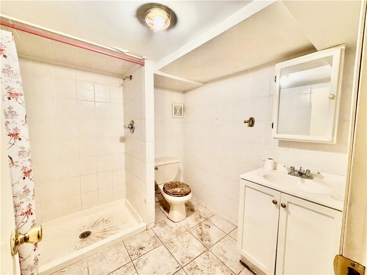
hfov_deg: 102.1
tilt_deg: -5.1
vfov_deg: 85.7
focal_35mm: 14
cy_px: 138
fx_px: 148
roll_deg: +0.0
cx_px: 184
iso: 400
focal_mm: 2.22
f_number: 2.2
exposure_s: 1/60
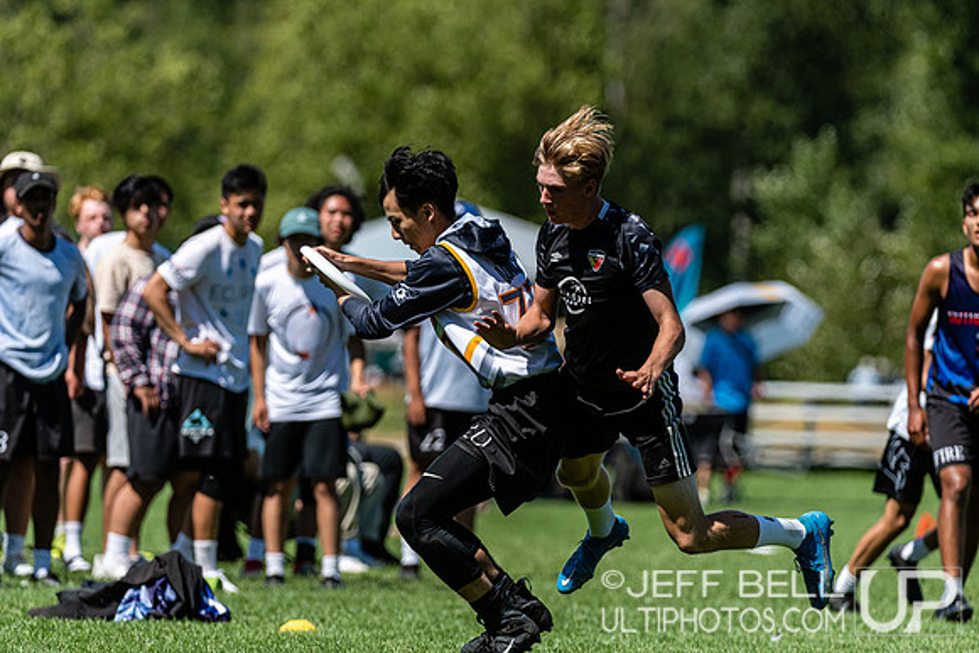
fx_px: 12240
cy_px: 326
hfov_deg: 4.6
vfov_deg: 3.1
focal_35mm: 450
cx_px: 490
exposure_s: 1/3200
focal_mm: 300
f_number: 4
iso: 200
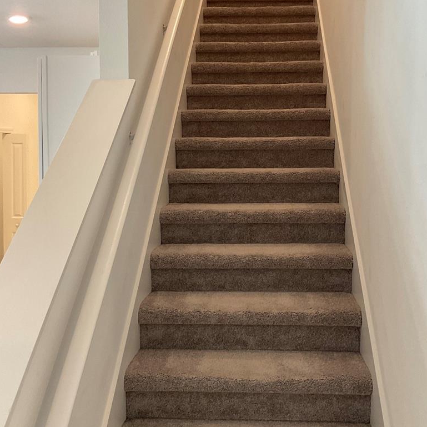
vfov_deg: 41.7
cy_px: 179
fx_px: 558
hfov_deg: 41.8
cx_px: 238
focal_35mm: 40
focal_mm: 3
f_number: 1.8
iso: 80
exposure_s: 1/60
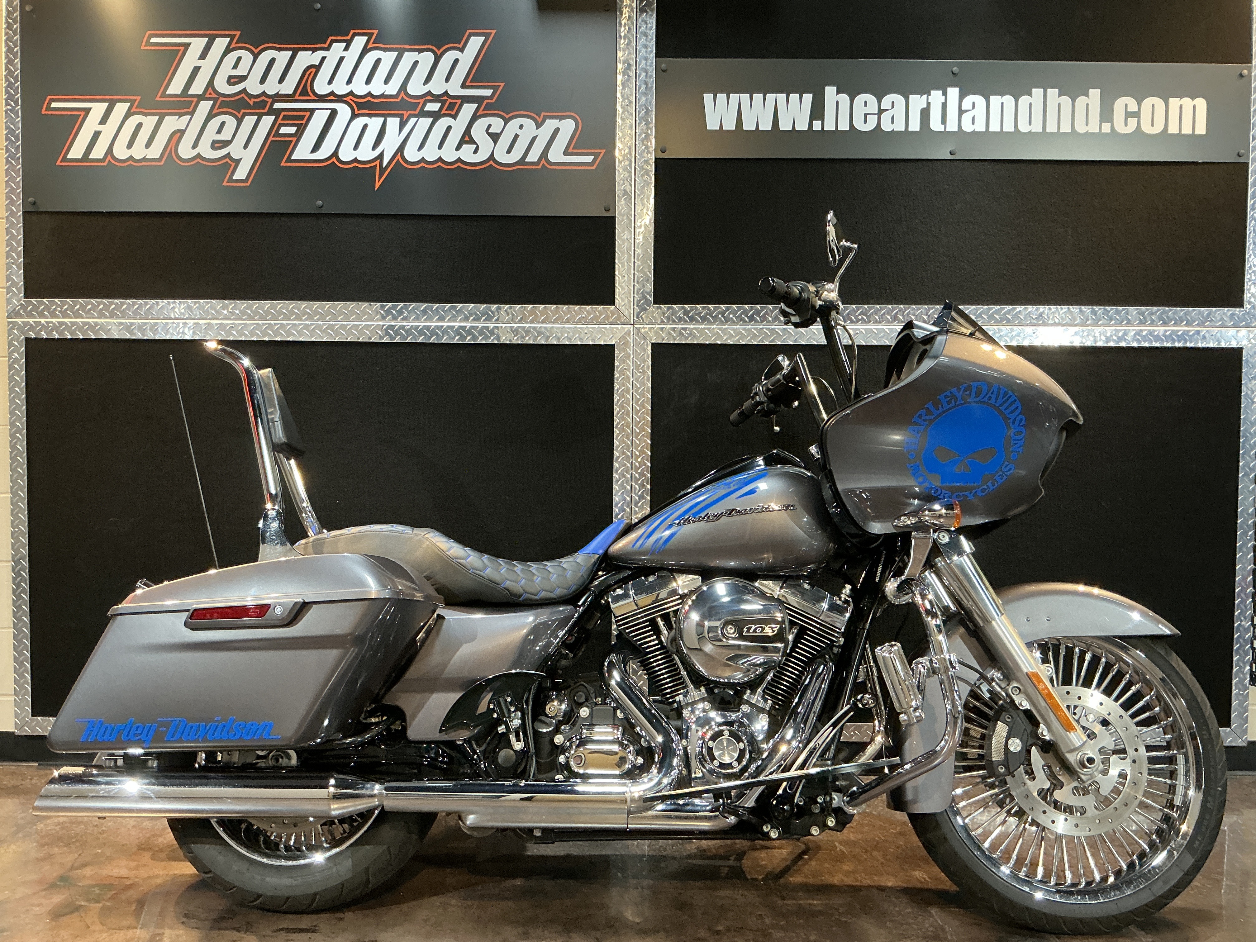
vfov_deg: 49.7
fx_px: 1016
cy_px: 471
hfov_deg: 63.4
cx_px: 628
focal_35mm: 28
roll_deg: -0.4
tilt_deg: -3.2
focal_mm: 3
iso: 200
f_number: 1.8
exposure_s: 1/60
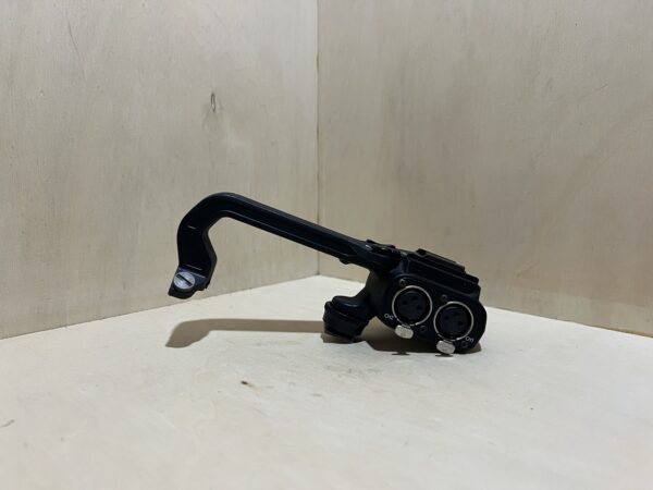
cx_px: 326
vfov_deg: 53.1
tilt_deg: -7.6
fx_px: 490
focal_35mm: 26
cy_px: 245
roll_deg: +0.0
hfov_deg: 67.3
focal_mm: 5.7
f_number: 1.5
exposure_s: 1/50
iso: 125
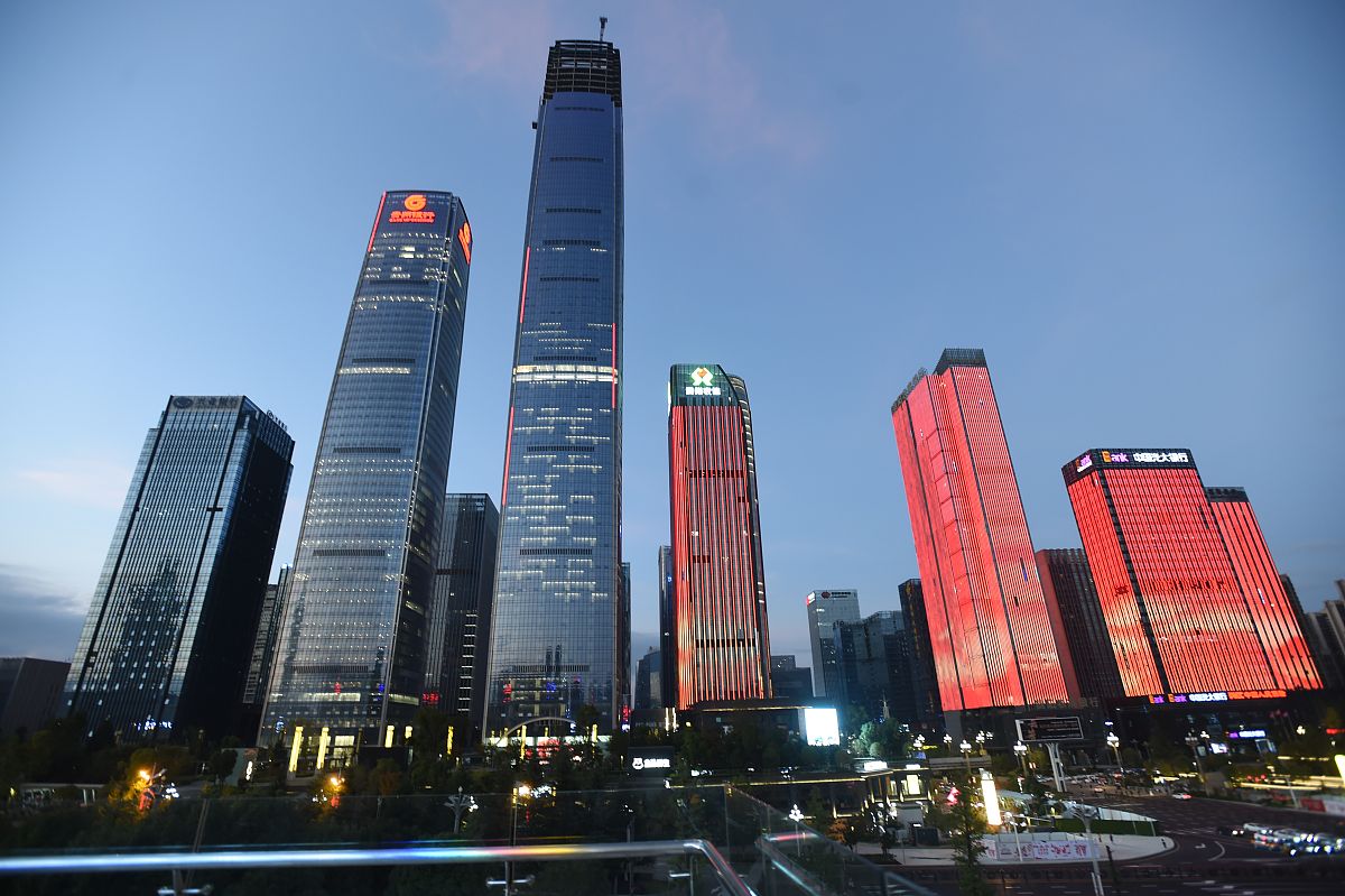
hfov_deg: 93.3
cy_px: 448
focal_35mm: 17
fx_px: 635
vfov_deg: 70.4
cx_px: 672
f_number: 3.2
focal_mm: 17
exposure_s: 1/50
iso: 800
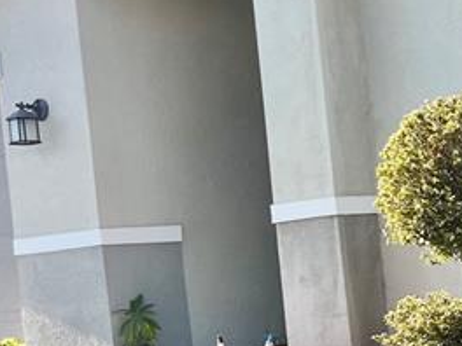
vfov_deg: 14.6
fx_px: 1348
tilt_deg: -2.7
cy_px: 269
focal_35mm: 101
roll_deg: +5.3
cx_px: 738
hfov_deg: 17.1
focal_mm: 5.1
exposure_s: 1/1000
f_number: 1.6
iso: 50
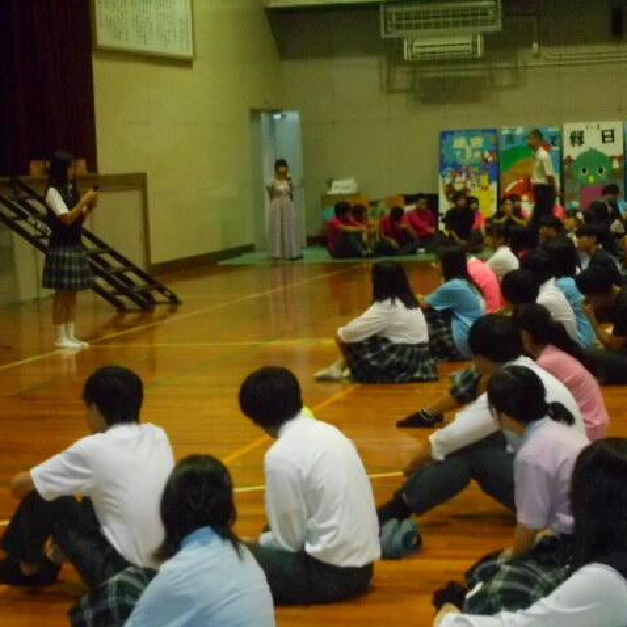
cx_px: 345
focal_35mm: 90
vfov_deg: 19.3
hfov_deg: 19.3
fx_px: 1844
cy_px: 314
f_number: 5.8
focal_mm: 13.5
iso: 1600
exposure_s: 1/60
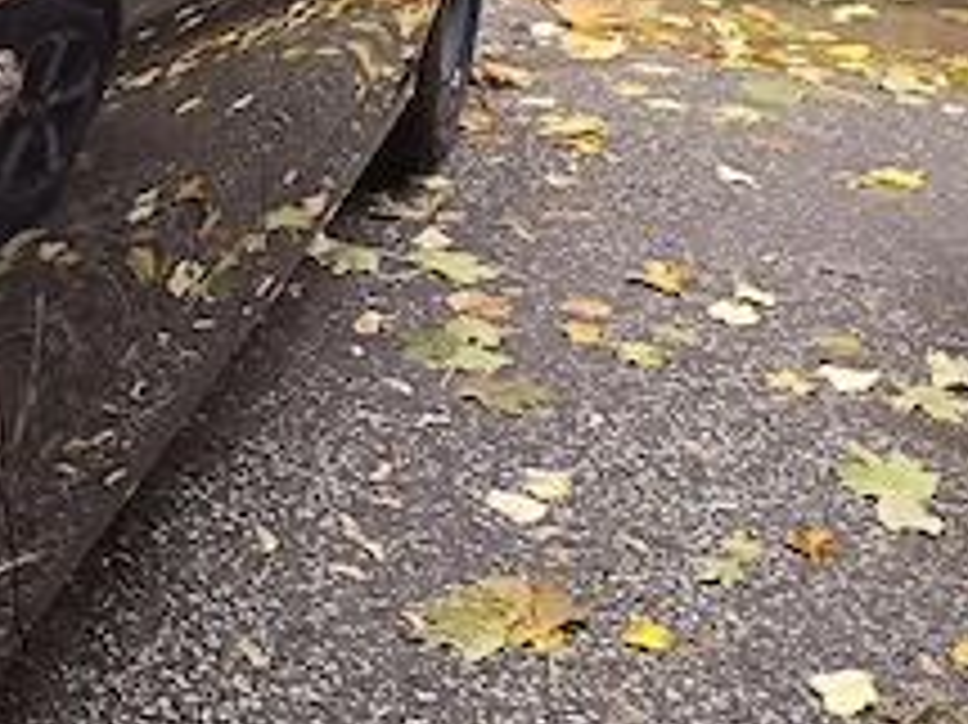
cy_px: 229
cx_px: -239
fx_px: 1873
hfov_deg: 25.5
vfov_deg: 21.8
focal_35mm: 67
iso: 1194
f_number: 1.75
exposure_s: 1/100
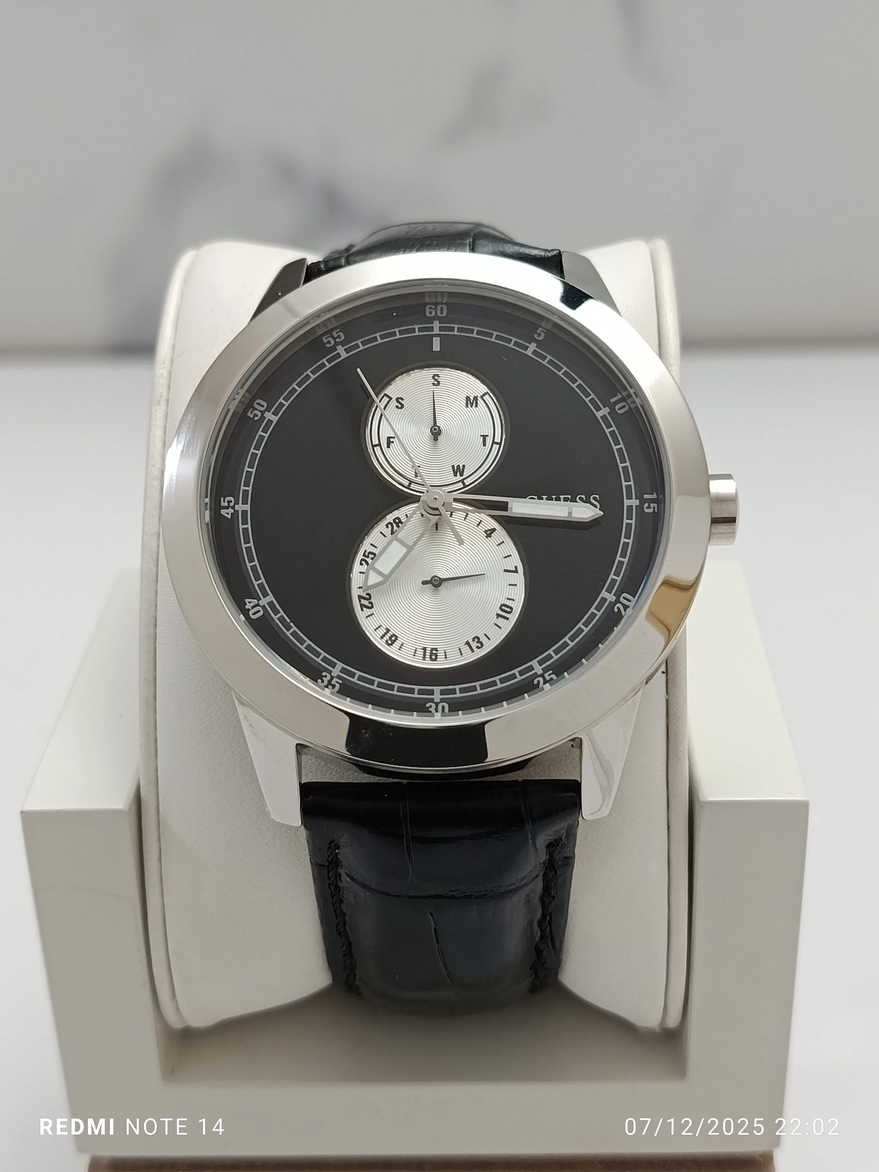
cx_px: 440
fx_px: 1625
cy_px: 586
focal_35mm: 48
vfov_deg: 39.7
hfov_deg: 30.3
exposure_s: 1/100
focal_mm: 5.24
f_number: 1.7
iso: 545
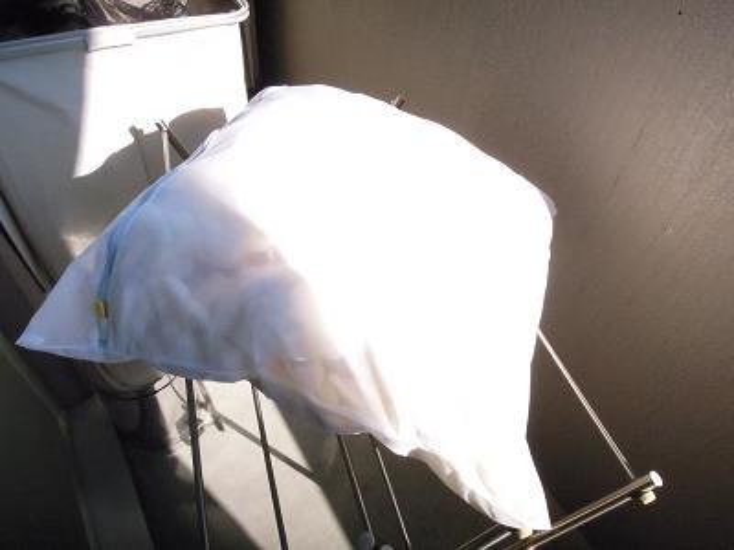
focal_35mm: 24
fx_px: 509
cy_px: 275
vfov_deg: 56.8
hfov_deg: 71.6
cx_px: 367
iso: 1600
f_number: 7.1
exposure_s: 1/2000
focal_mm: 4.3
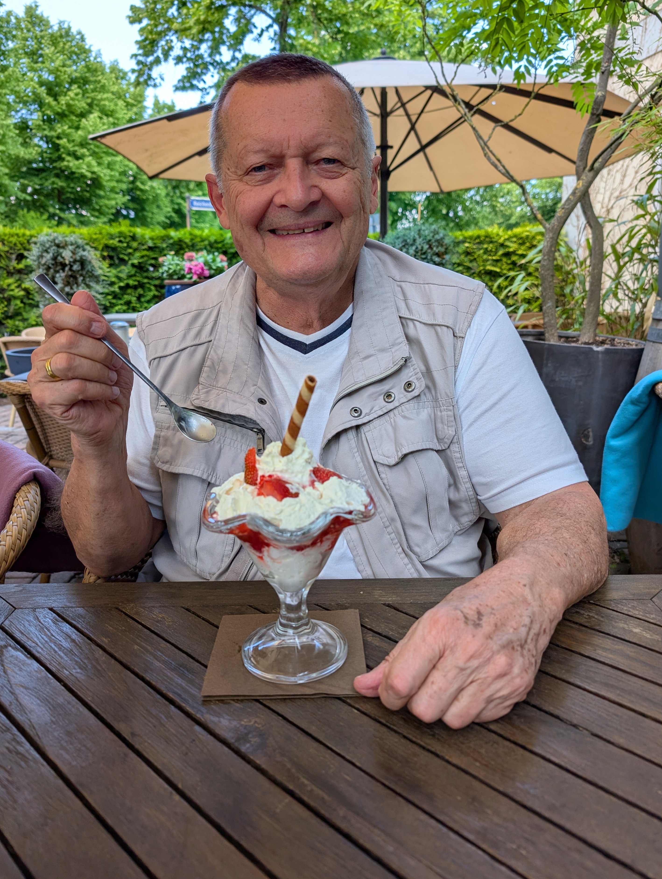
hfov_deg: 53.2
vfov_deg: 67.2
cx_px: 340
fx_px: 661
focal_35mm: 26
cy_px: 435
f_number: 1.68
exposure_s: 1/165
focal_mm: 6.9
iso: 25
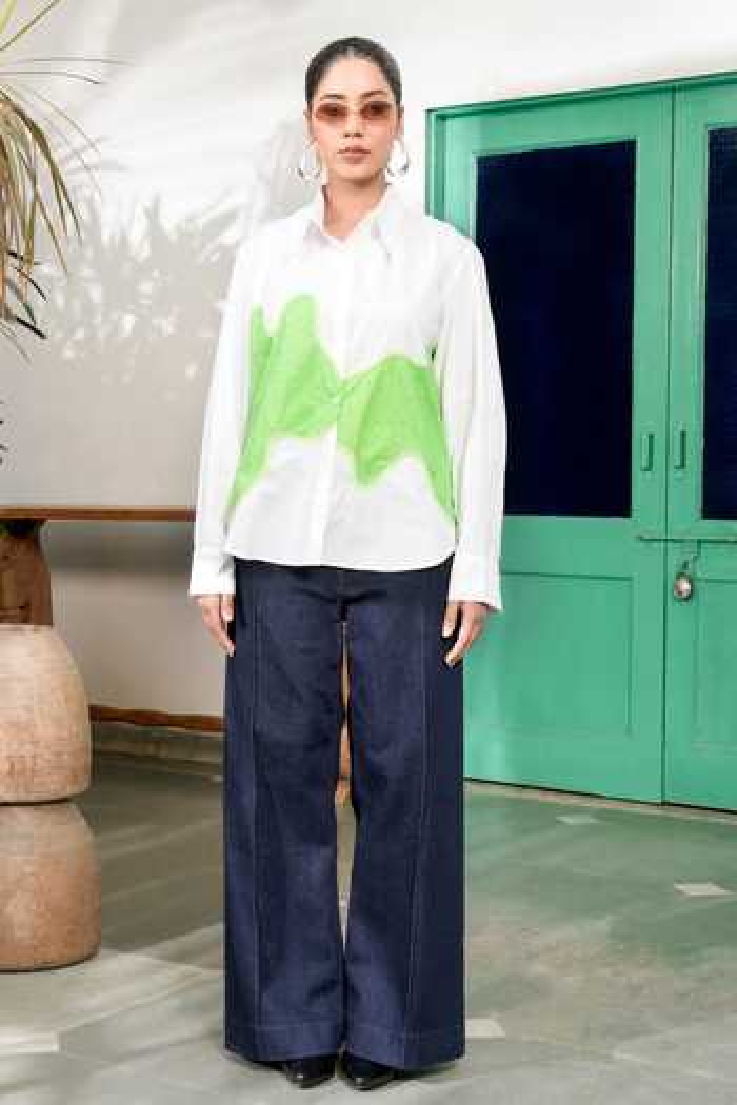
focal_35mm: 42
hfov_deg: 31.9
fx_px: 1290
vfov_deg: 46.4
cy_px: 552
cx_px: 368
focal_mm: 42
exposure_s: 1/160
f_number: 8
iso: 200
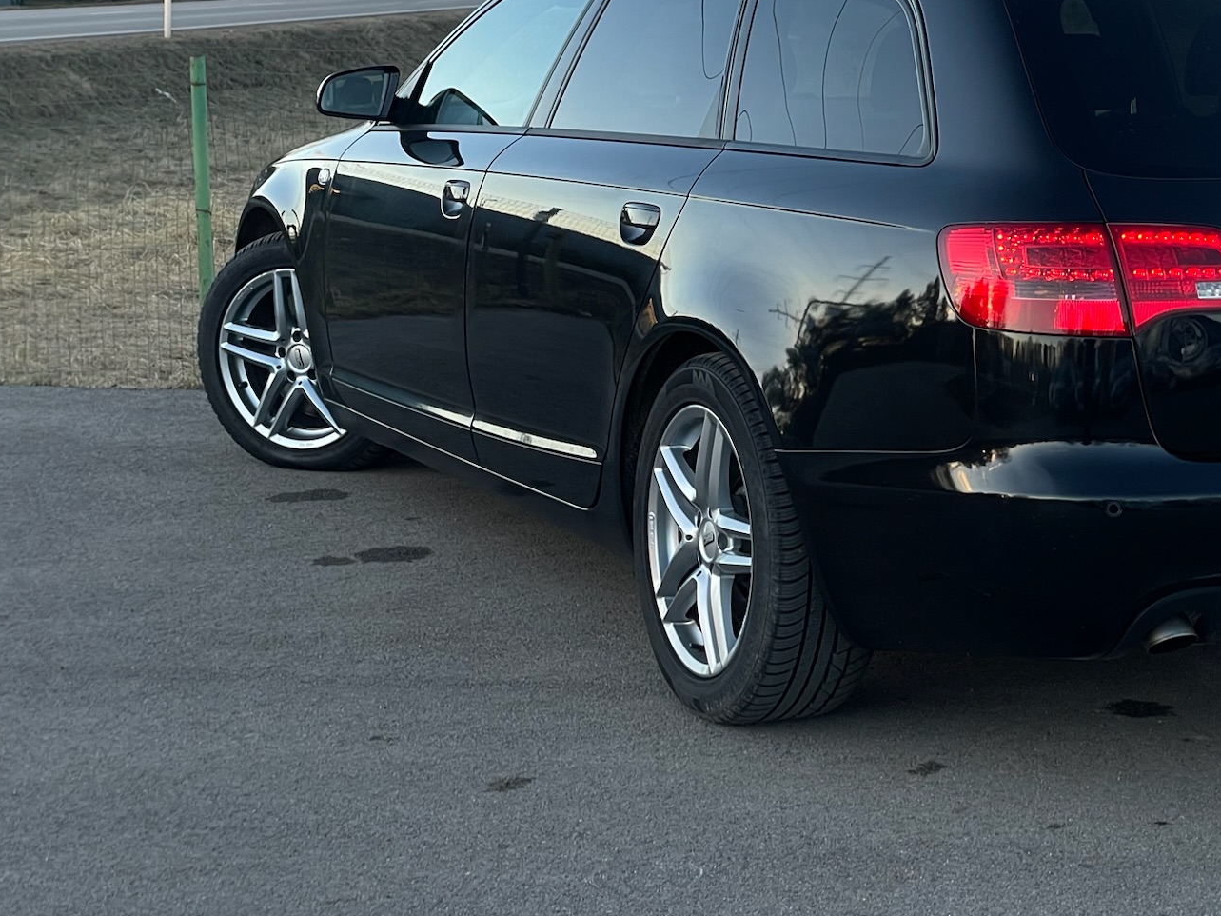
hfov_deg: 23.3
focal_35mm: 83
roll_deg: +0.6
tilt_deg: -5.1
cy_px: 268
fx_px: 2927
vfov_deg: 17.7
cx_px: 950
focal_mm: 6
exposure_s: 1/99
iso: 32
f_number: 2
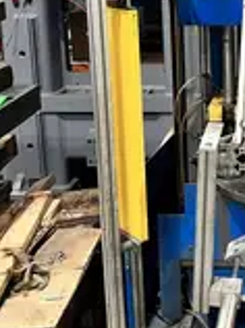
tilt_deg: -12.2
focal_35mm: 66
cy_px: 69
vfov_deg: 28.8
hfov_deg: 20.9
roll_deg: -1.0
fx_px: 625
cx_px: 284
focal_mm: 5.7
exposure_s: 1/60
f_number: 1.5
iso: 125
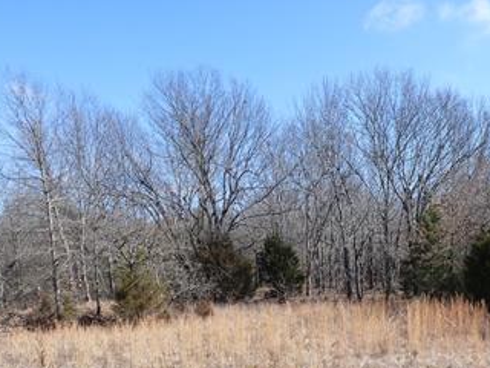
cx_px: 297
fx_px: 566
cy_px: 340
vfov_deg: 33.8
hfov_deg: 46.5
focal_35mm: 40
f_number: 2.8
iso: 160
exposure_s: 1/1000
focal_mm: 3.58
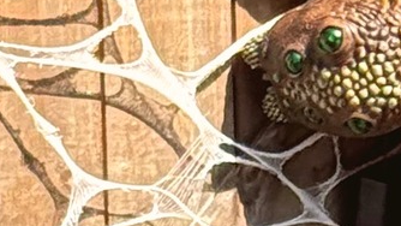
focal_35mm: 401
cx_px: -281
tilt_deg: -4.9
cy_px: 242
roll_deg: +0.2
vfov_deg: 3.0
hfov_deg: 5.3
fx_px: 4264
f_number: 1.78
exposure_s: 1/1330
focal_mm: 6.76
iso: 80
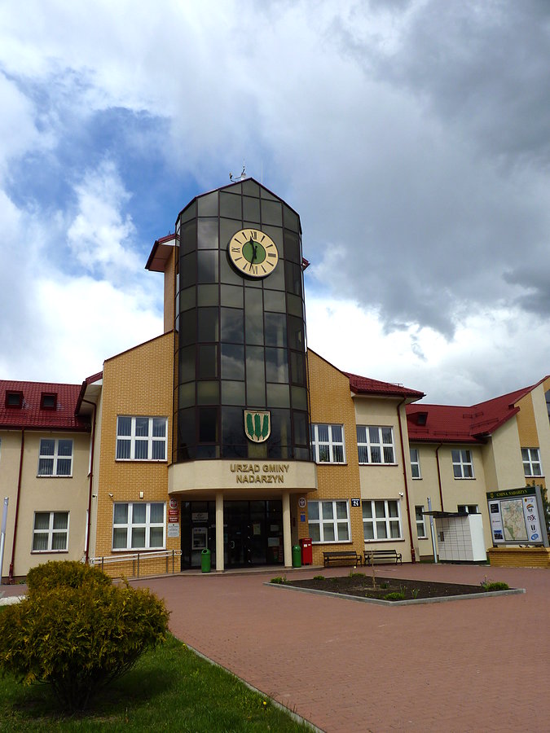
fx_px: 572
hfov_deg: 51.4
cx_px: 275
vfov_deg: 65.3
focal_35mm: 27
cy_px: 366
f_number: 5.6
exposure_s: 1/320
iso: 80
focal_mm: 4.8
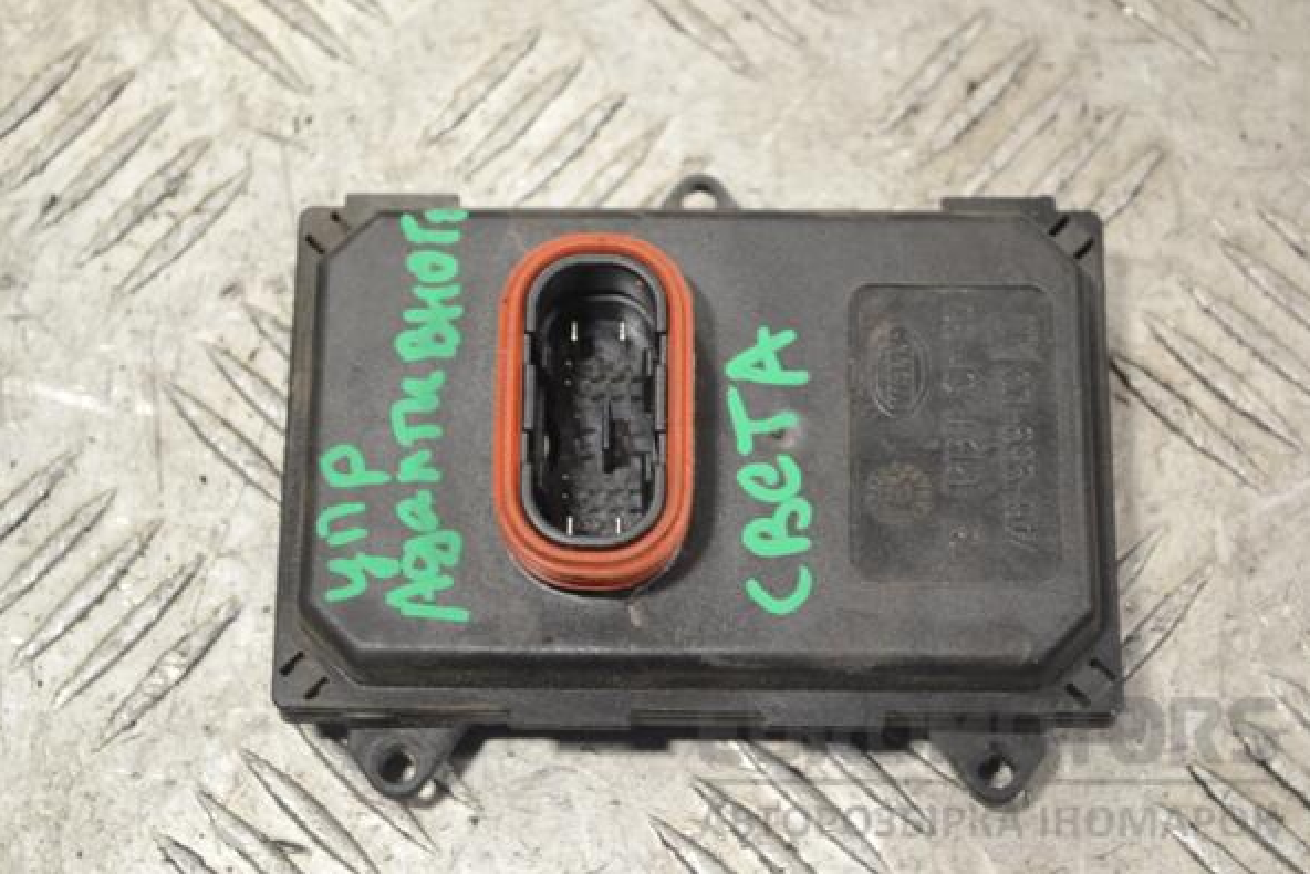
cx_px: 657
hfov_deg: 25.7
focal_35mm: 79
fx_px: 2875
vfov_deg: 17.3
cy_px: 436
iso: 250
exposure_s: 1/30
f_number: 5.6
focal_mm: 52
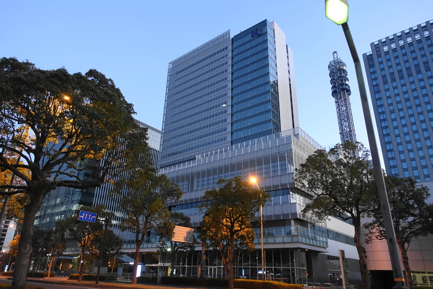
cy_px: 144
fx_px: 289
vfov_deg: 53.1
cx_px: 216
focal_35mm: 24
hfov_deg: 73.7
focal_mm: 8.8
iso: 800
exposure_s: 1/30
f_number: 1.8
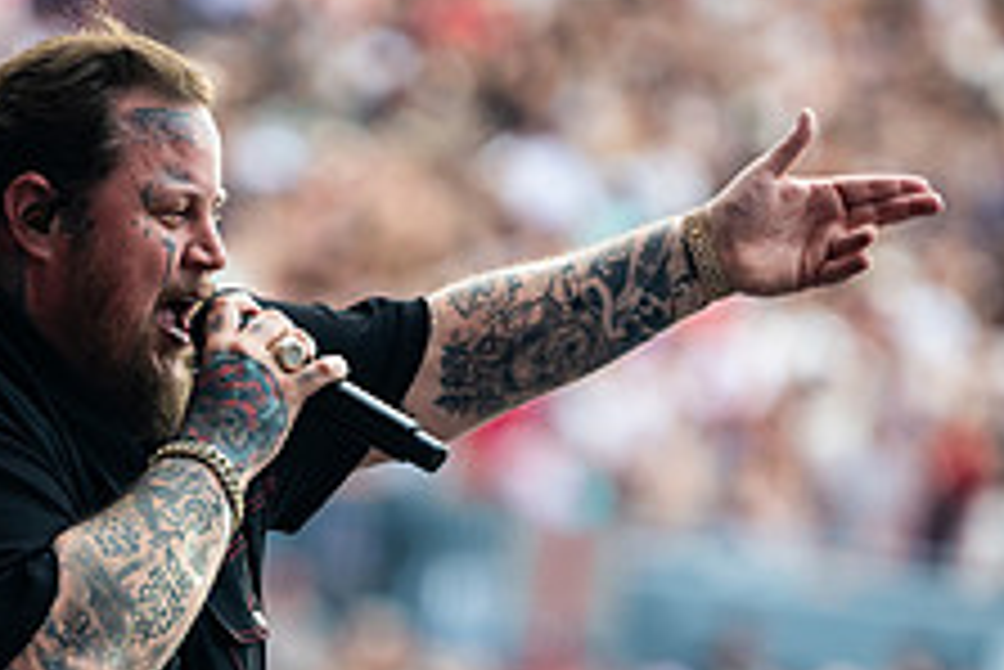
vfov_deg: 2.6
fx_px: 14734
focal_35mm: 528
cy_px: 463
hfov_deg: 3.9
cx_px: 397
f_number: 2.8
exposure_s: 1/320
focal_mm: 200
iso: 400
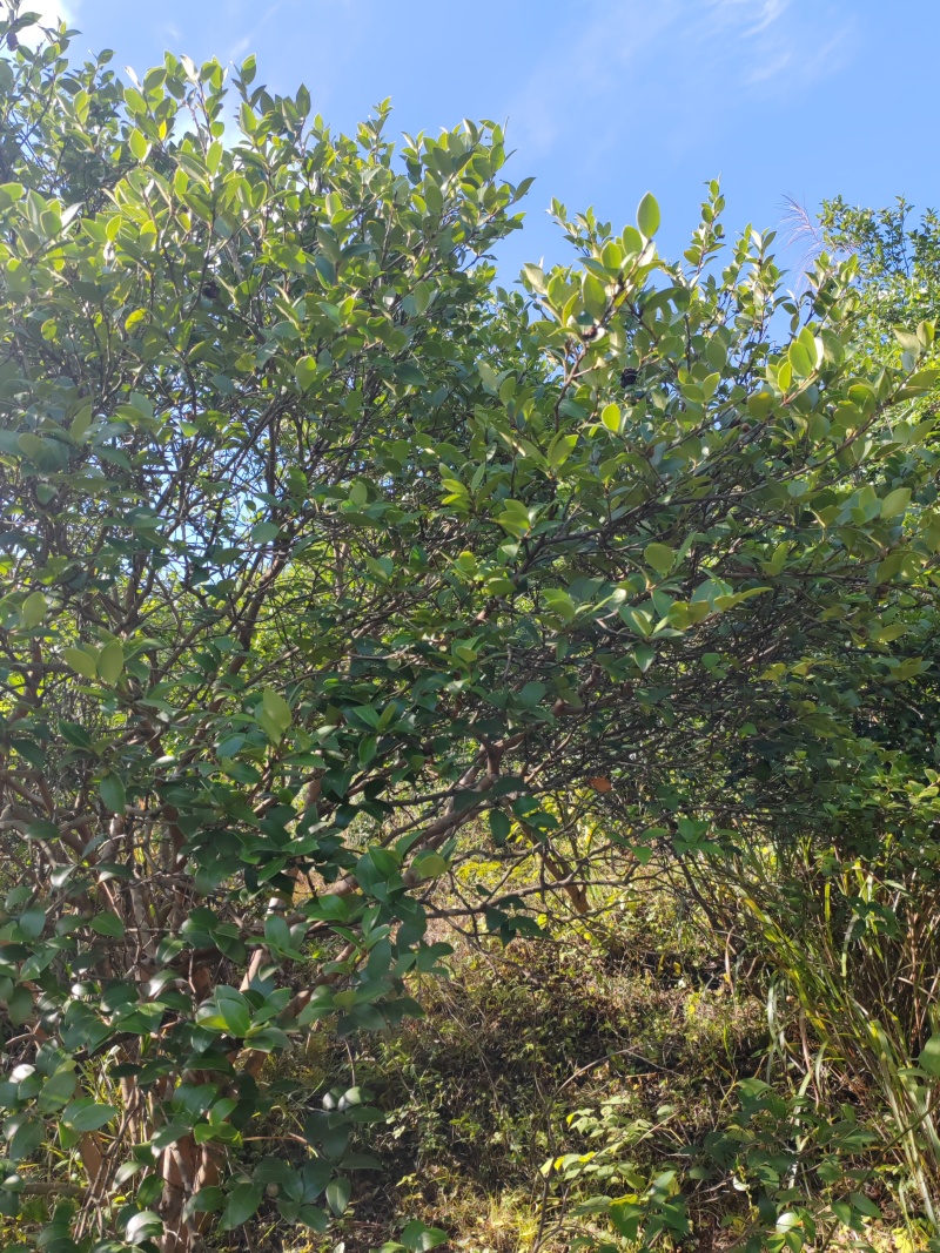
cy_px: 626
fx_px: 1159
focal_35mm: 32
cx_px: 470
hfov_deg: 44.2
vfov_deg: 56.8
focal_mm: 6.14
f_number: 1.8
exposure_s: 1/250
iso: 100
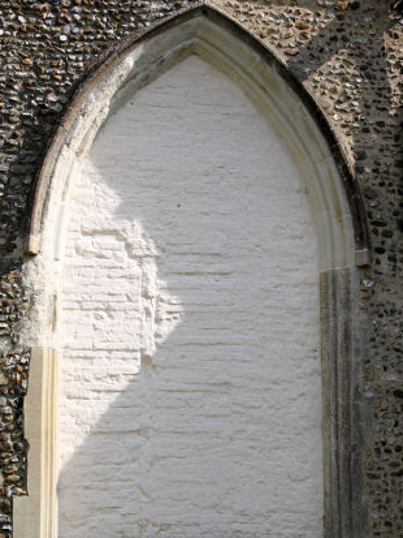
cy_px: 298
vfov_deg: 24.7
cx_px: 185
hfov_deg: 18.7
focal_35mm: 79
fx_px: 1226
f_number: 6.6
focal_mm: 18
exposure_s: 1/168
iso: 50
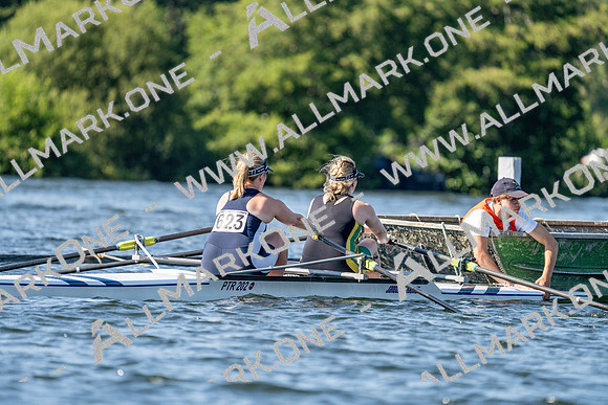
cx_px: 304
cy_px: 202
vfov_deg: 3.3
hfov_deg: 4.9
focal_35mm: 419
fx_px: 7078
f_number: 6.3
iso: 500
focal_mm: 419
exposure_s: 1/1600
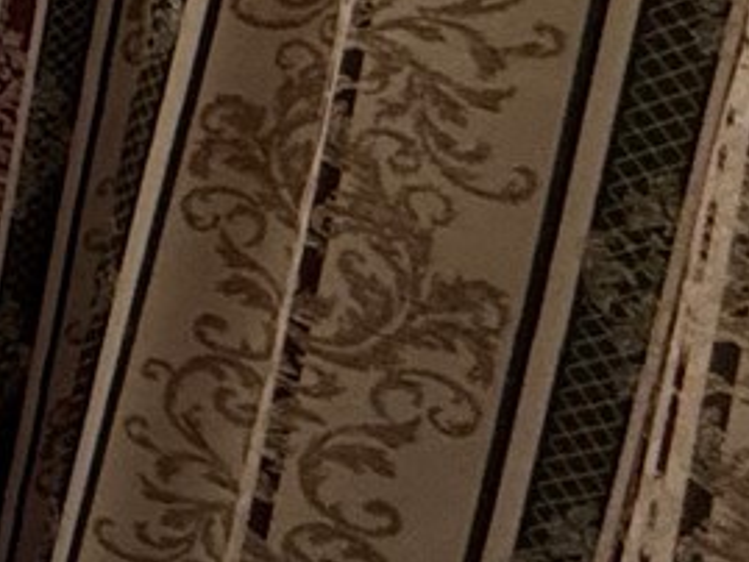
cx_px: -1117
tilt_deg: -14.9
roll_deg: +0.9
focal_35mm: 100
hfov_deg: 13.5
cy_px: -459
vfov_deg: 13.3
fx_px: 2165
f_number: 2.2
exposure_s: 1/60
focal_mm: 2.22
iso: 320
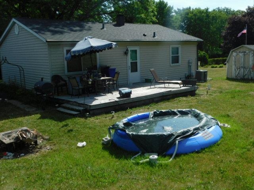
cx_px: 127
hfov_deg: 51.4
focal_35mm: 36
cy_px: 95
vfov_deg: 39.7
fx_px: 264
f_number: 3.5
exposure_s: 1/1250
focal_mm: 6.3
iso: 125
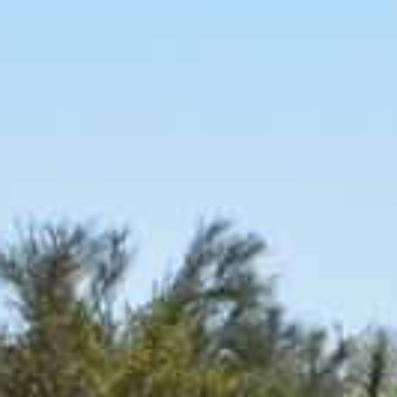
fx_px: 7428
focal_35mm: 572
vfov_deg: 3.1
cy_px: 594
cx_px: 576
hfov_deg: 3.1
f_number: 7.1
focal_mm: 55
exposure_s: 1/1600
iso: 400
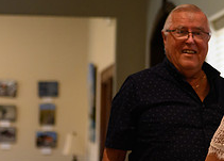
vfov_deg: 5.9
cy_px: 33
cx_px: 163
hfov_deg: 8.3
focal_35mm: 243
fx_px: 1547
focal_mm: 70
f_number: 2.8
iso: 2500
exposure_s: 1/250
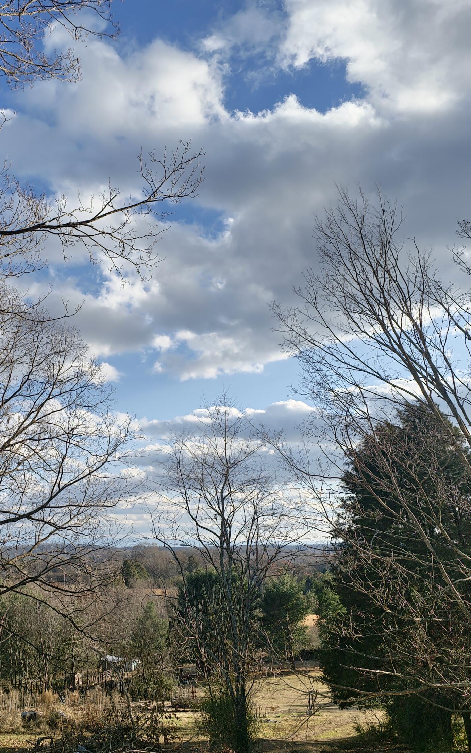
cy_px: 371
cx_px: 105
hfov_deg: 37.2
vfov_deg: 58.1
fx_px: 678
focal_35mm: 33
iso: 10
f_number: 1.7
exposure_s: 1/754
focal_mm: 6.3
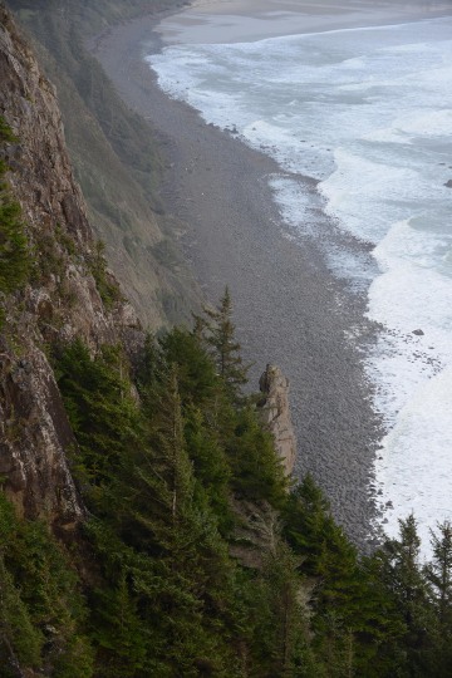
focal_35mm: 105
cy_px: 339
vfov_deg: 19.5
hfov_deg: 13.0
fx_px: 1977
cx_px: 226
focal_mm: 105
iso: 320
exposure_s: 1/60
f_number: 8
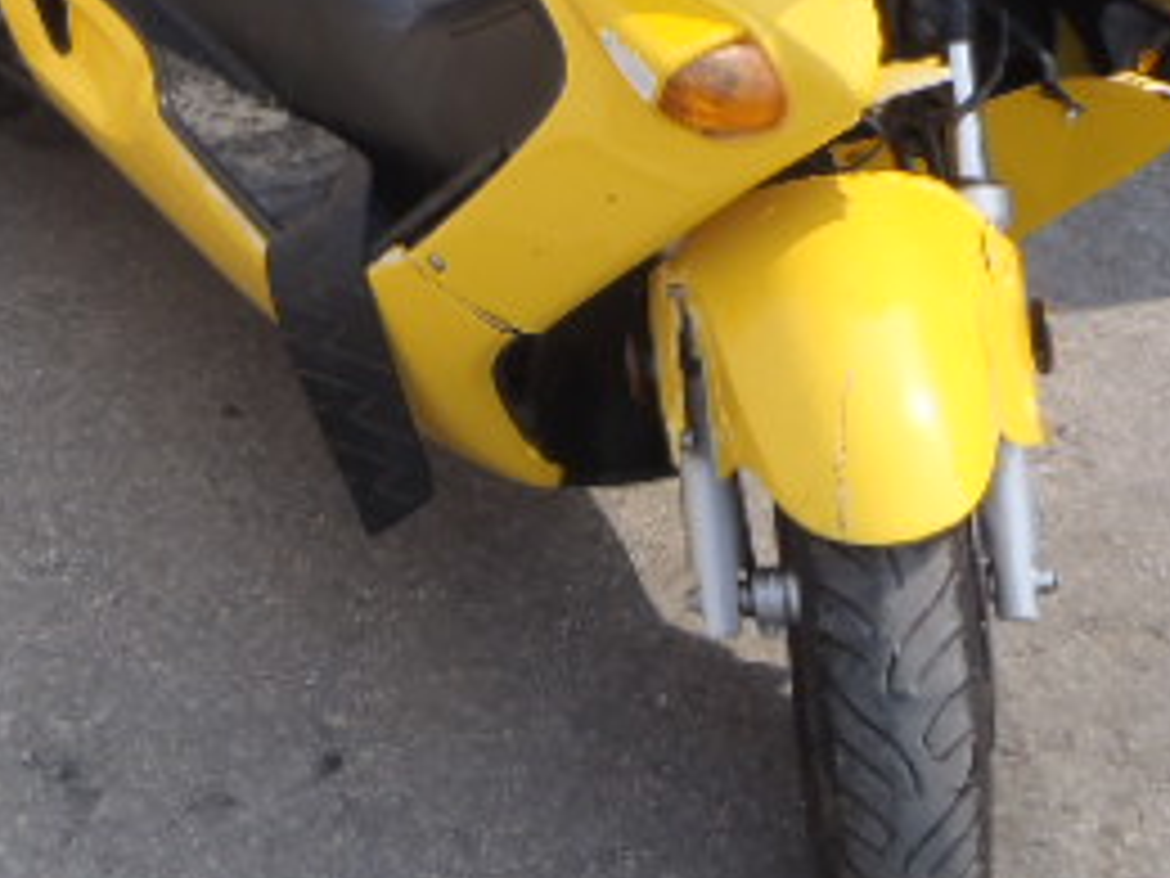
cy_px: -27
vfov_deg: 20.5
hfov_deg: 27.8
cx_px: 306
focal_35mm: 69
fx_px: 2332
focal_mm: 5
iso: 80
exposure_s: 1/500
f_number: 4.5
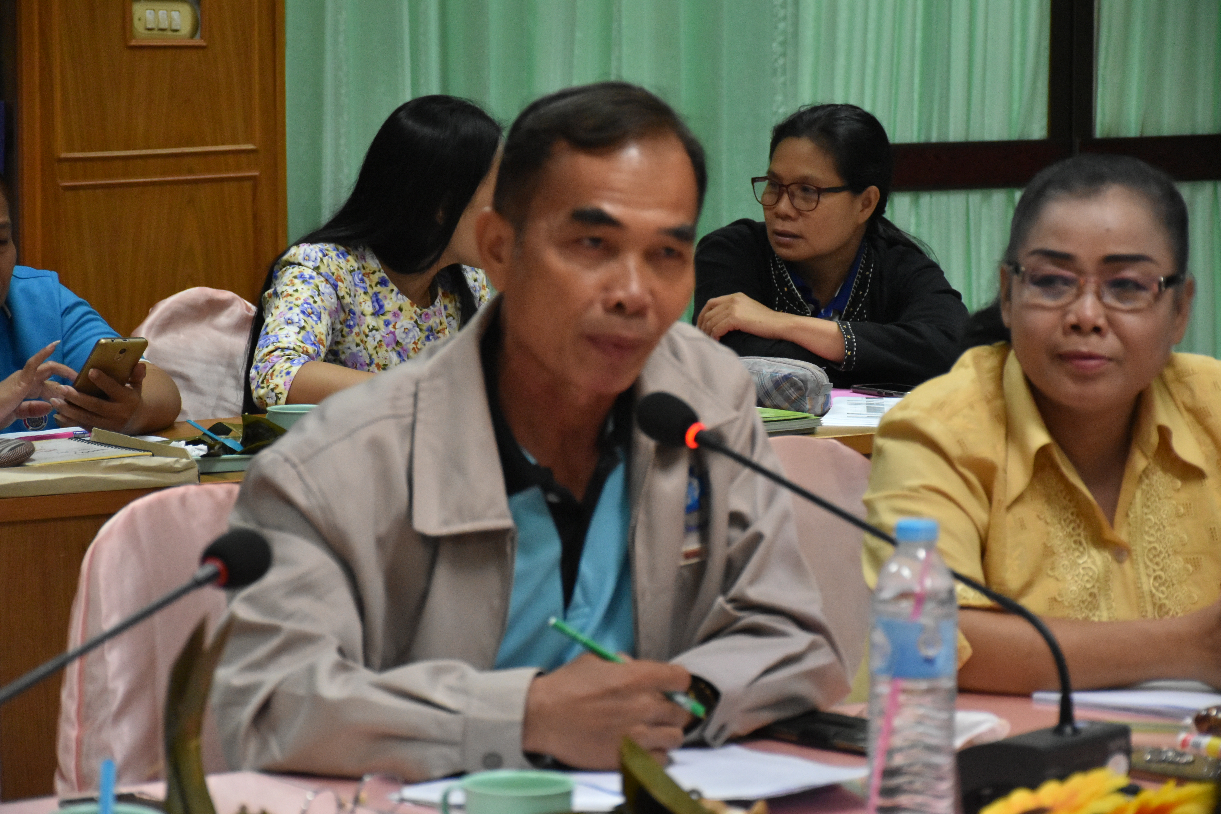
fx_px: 4070
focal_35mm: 120
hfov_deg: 17.1
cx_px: 610
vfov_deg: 11.4
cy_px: 407
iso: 2500
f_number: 5.3
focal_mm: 80
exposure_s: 1/250
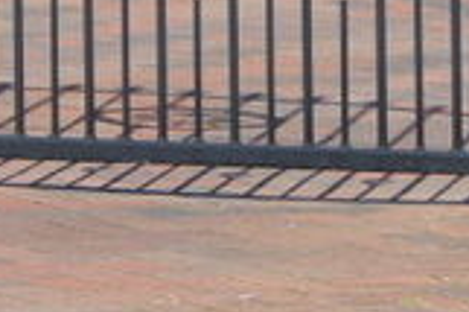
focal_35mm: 462
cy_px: -299
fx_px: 6010
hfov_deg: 4.4
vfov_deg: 3.0
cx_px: -198
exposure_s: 1/320
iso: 200
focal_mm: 55
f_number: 9
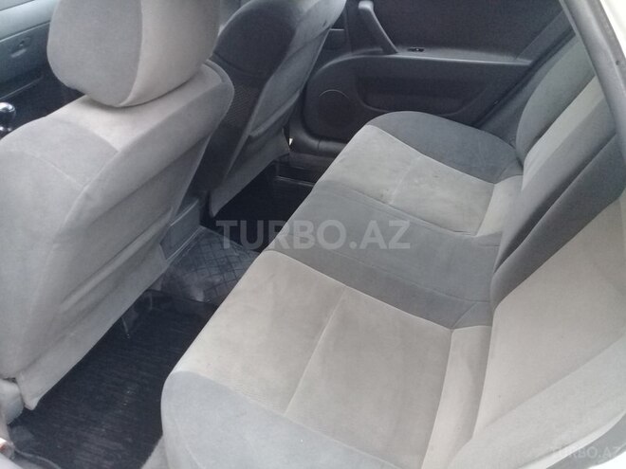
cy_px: 234
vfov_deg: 45.4
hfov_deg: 58.4
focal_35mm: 31
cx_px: 313
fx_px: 561
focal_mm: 3.3
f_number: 2.2
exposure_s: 1/25
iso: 160
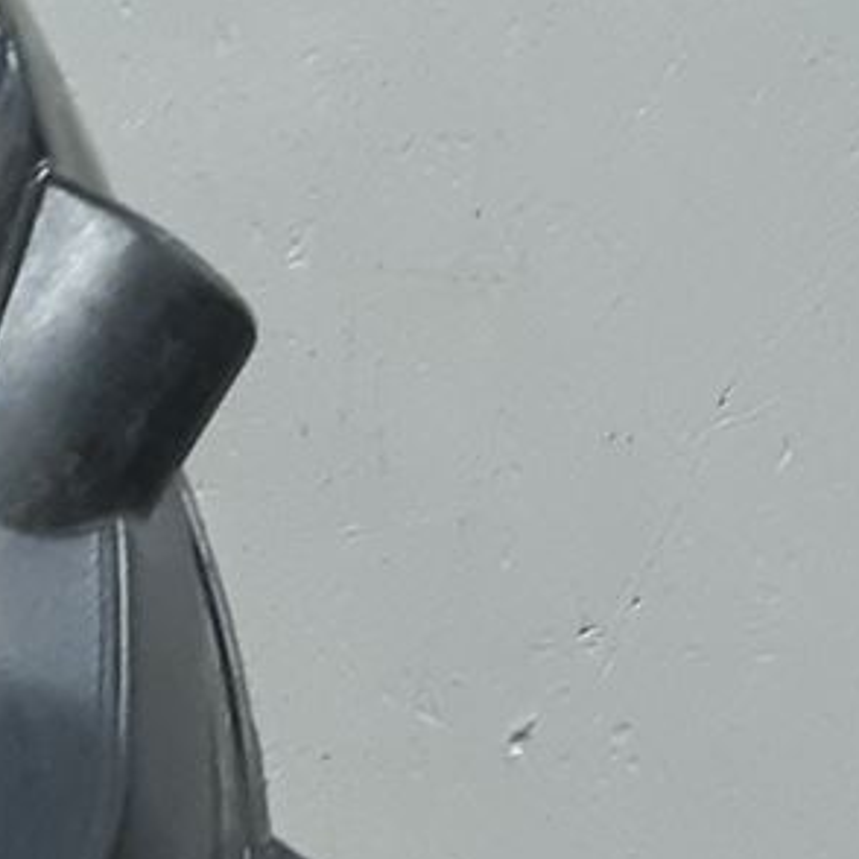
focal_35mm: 160
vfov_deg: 10.6
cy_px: 1157
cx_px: -879
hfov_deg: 10.1
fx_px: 4492
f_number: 1.7
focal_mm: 3.93
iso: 200
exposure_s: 1/50
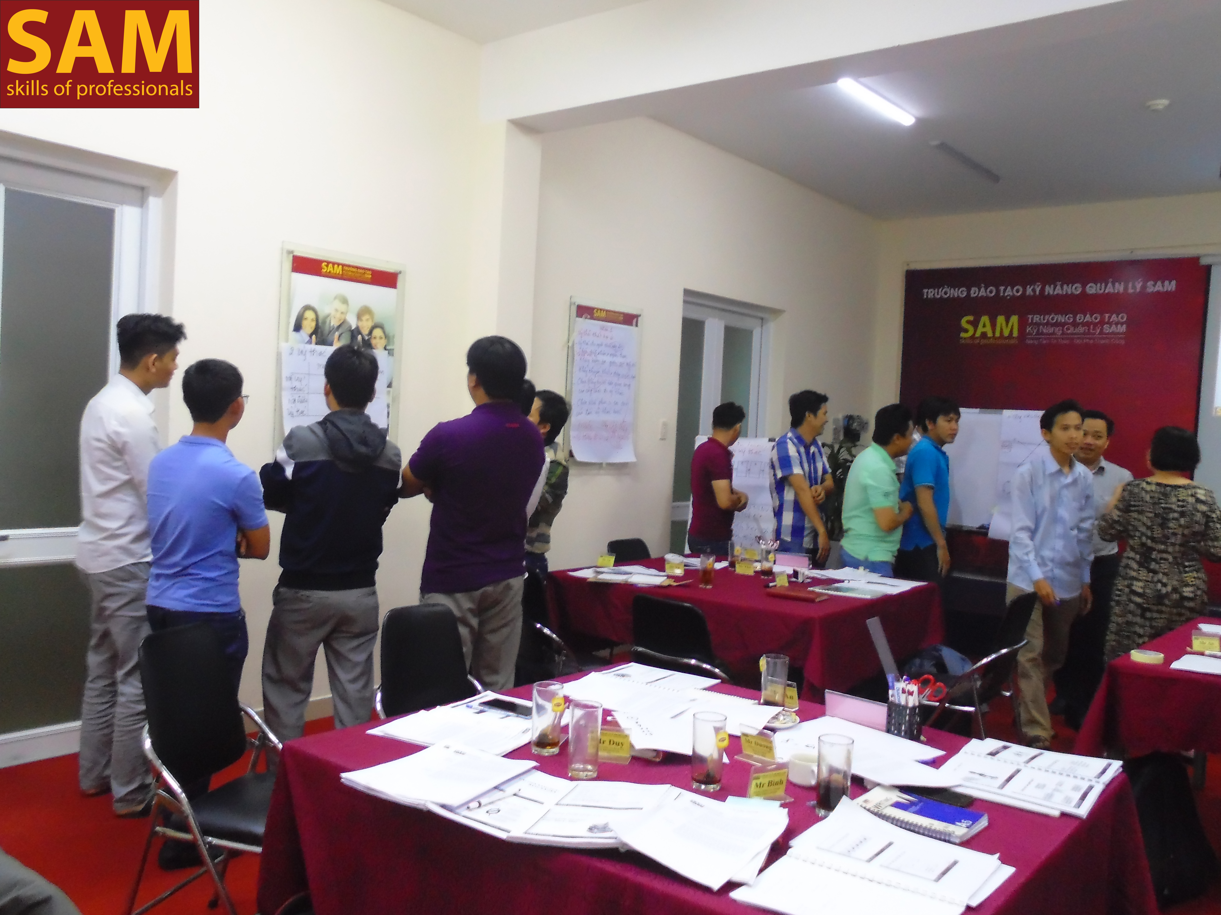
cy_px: 458
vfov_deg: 48.2
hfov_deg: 61.7
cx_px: 610
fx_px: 1023
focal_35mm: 29
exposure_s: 1/20
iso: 400
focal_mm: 5.3
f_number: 3.7
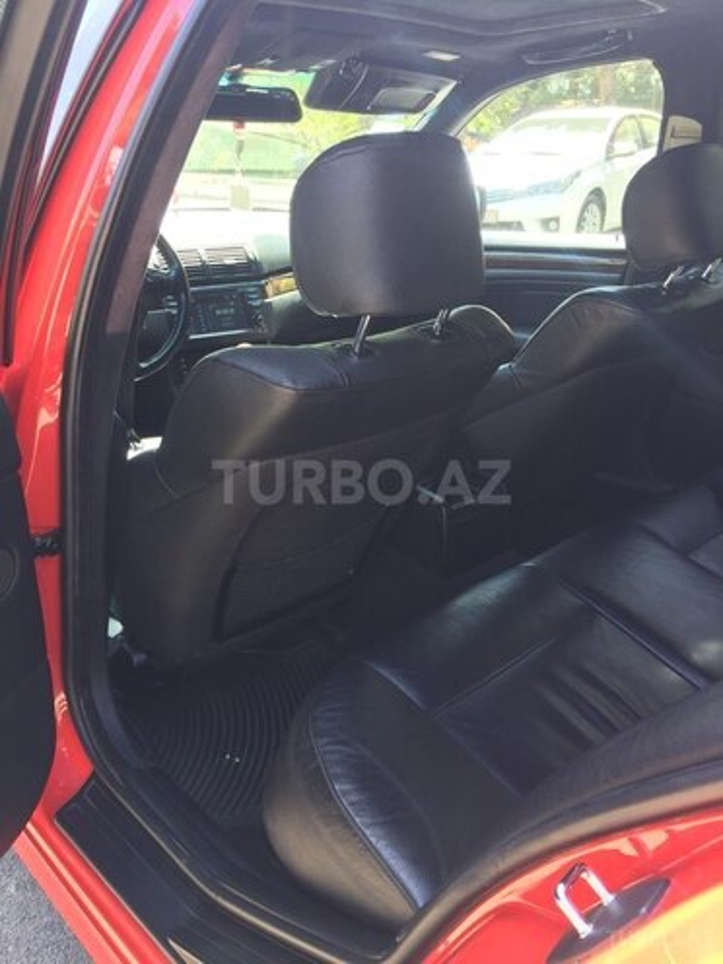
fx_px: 808
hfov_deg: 48.2
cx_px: 362
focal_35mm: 29
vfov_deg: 61.7
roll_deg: -1.2
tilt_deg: -23.0
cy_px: 482
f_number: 2.2
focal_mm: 4.15
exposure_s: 1/50
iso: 32
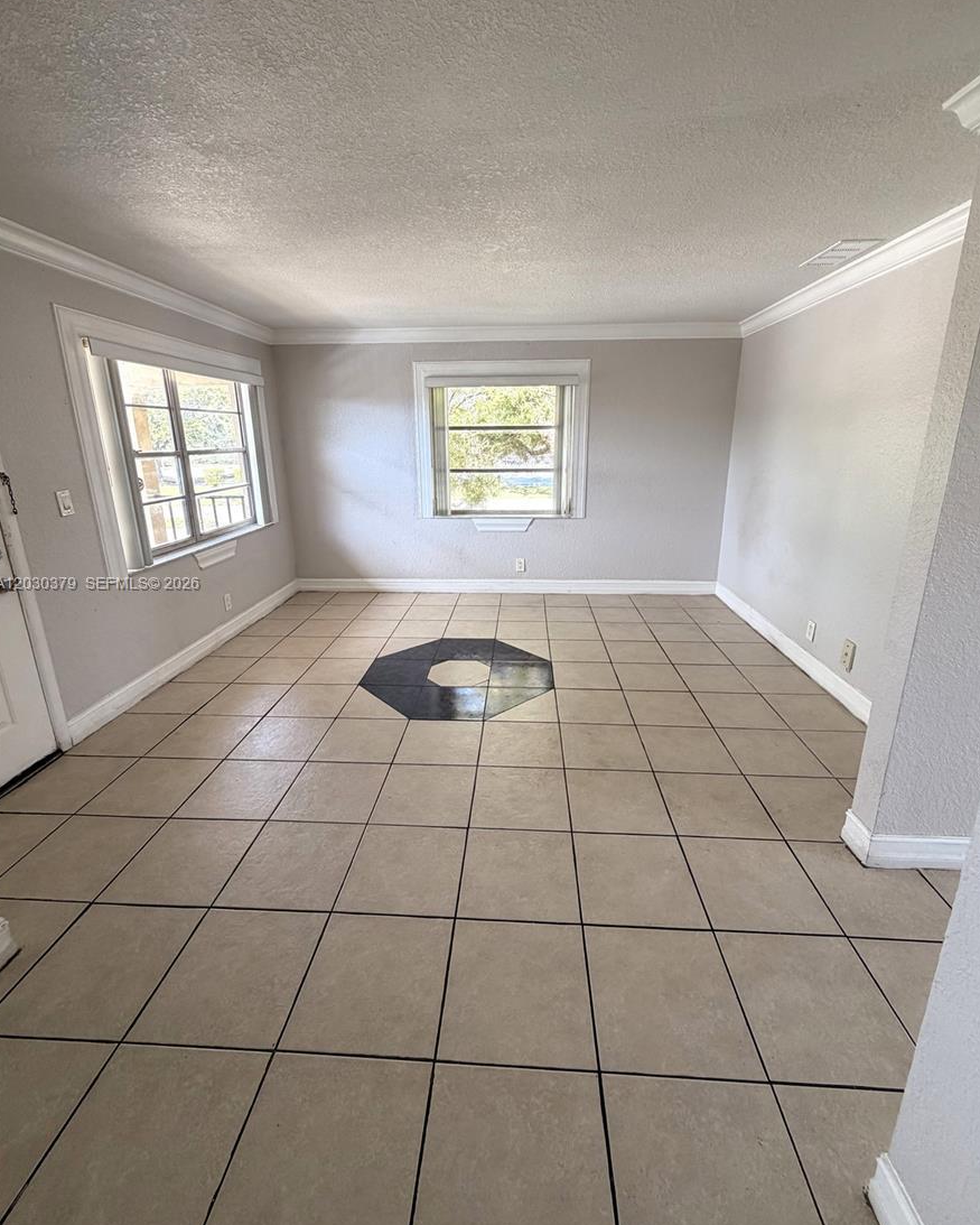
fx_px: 544
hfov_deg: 84.1
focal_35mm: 15
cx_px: 496
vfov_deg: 96.7
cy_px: 585
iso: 125
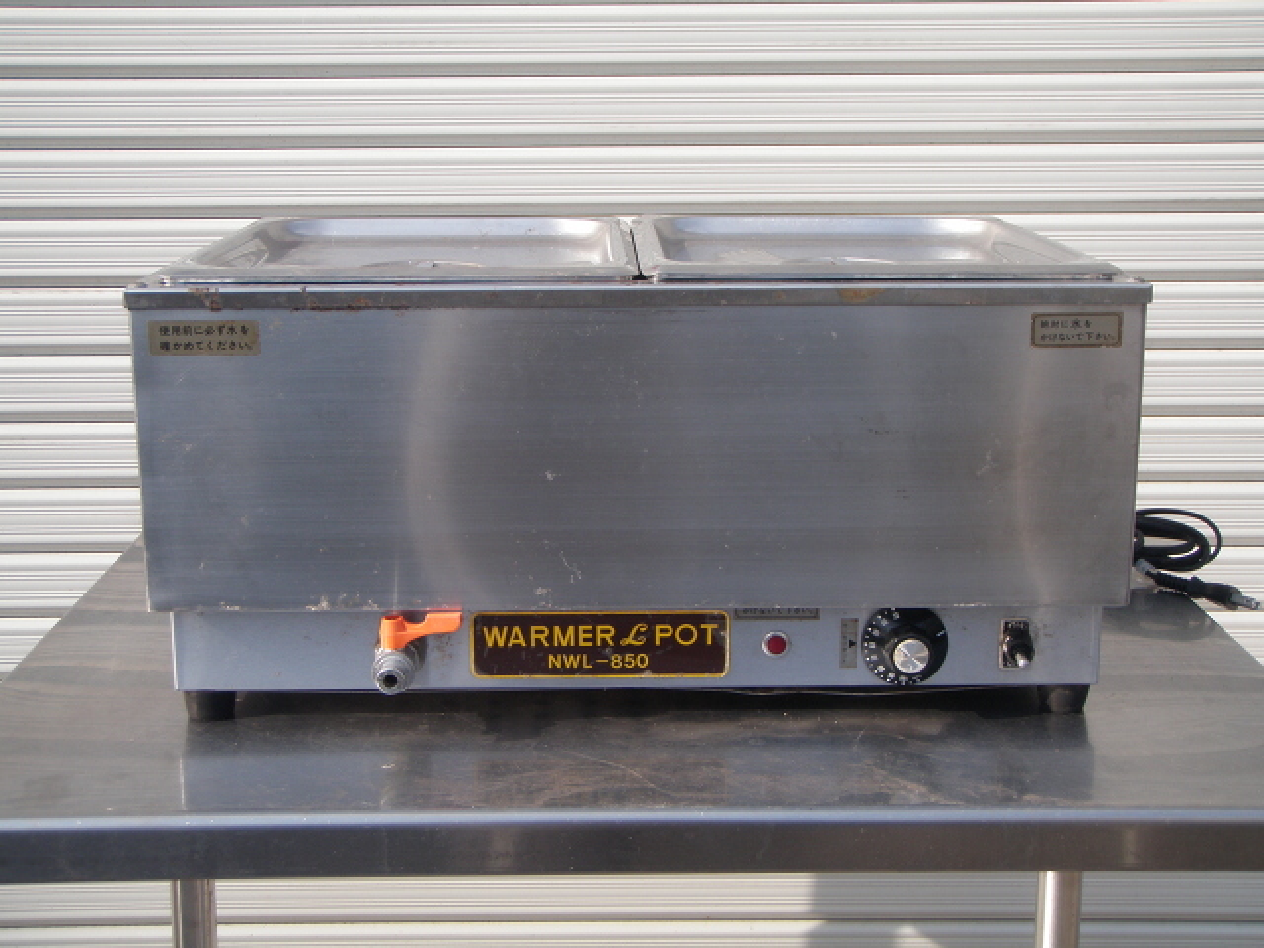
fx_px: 1862
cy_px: 474
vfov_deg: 28.6
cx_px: 632
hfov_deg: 37.5
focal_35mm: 51
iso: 80
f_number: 4
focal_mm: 9.13
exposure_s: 1/400
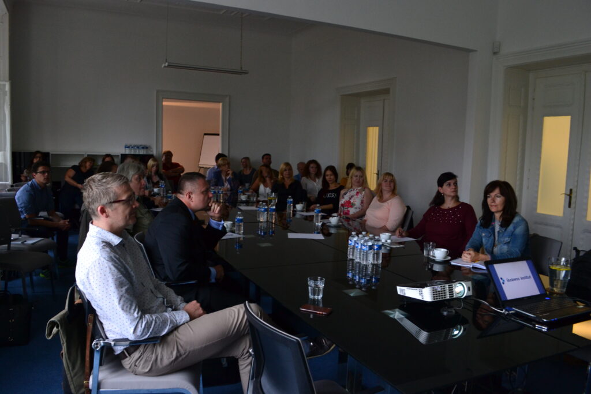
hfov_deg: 67.4
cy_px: 197
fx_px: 443
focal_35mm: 27
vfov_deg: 47.9
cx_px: 296
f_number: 6.3
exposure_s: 1/15
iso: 720
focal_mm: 18
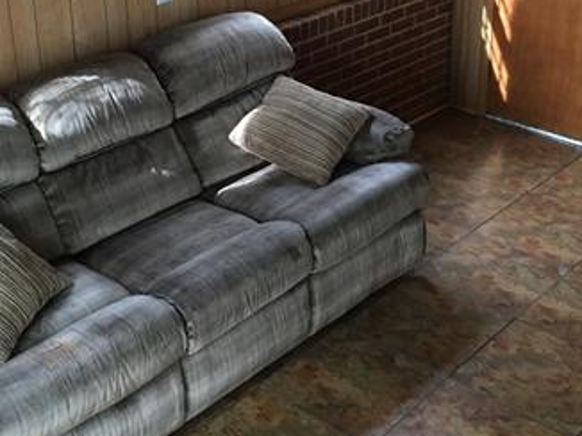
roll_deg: +1.1
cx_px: 271
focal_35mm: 57
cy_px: 91
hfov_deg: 33.8
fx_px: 958
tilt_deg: -21.1
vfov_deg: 25.2
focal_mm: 4.15
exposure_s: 1/30
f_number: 2.2
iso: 125
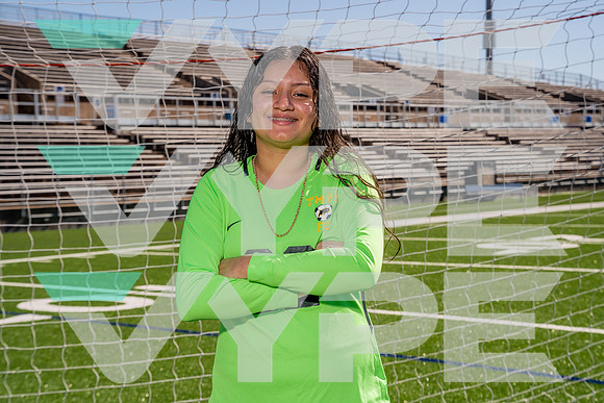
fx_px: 1091
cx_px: 302
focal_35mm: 65
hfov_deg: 31.0
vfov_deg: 20.9
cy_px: 202
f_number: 8
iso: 100
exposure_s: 1/250
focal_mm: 65
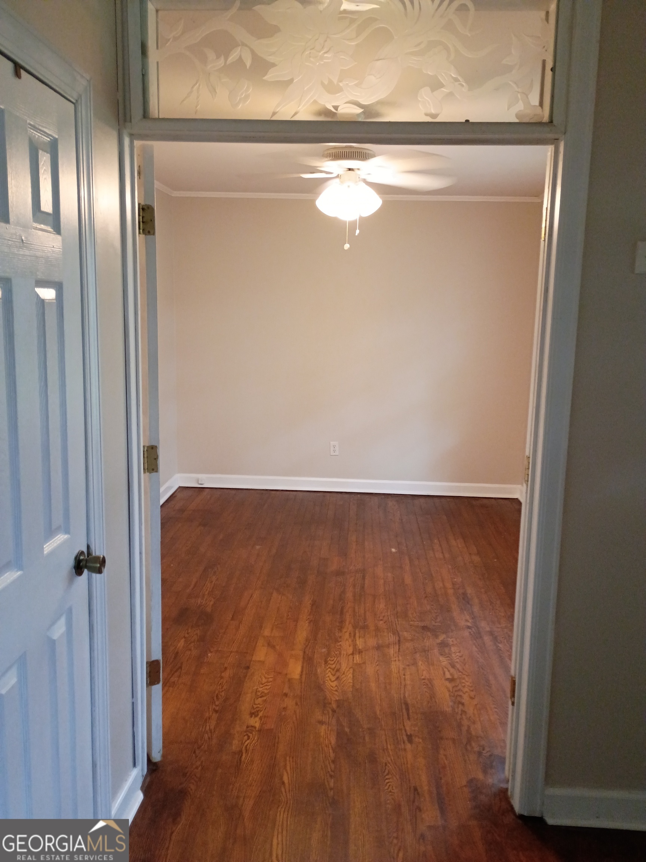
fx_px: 722
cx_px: 323
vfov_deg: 61.7
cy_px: 431
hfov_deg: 48.2
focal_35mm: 29
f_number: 1.8
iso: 692
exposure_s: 1/30
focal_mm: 4.27
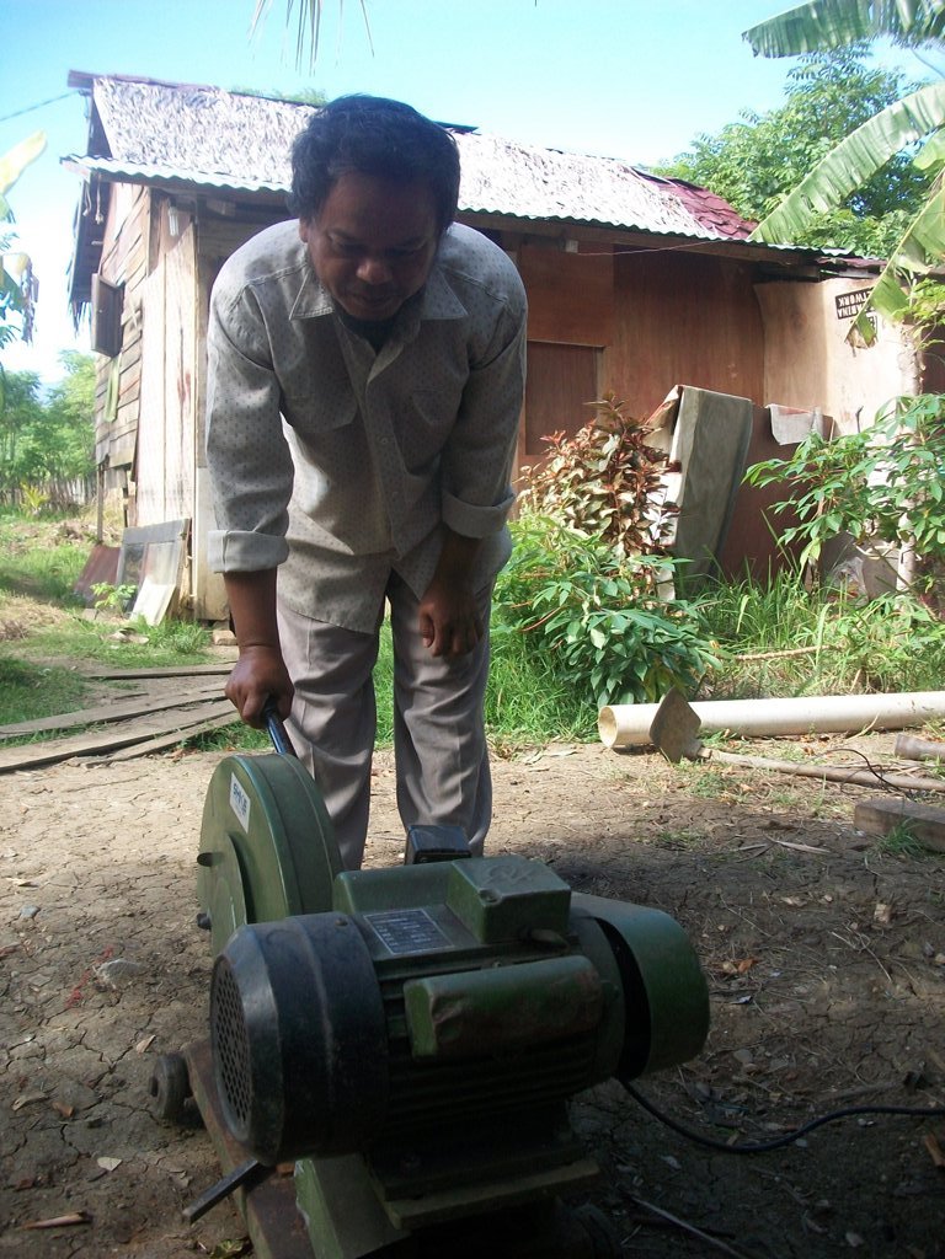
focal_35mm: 32
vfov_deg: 56.8
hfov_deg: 44.2
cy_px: 630
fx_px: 1165
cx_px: 472
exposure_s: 1/200
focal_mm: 5.7
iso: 80
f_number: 2.9
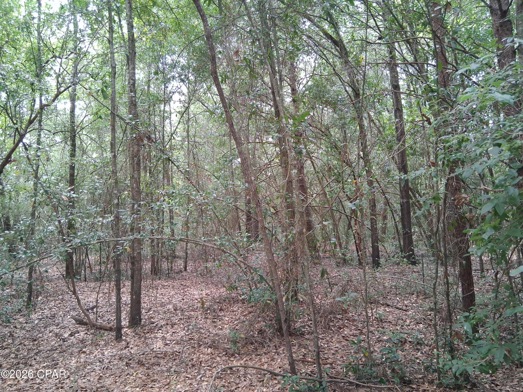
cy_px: 196
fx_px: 393
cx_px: 262
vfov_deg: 53.1
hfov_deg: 67.3
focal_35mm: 26
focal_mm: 3.98
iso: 400
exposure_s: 1/120
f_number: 1.8
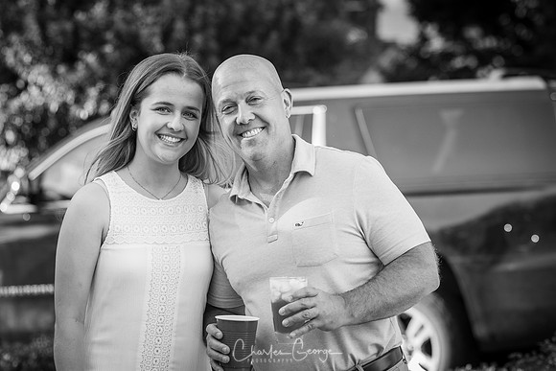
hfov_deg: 9.8
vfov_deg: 6.6
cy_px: 159
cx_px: 238
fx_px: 3234
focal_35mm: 209
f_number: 4
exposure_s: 1/400
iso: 400
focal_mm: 122
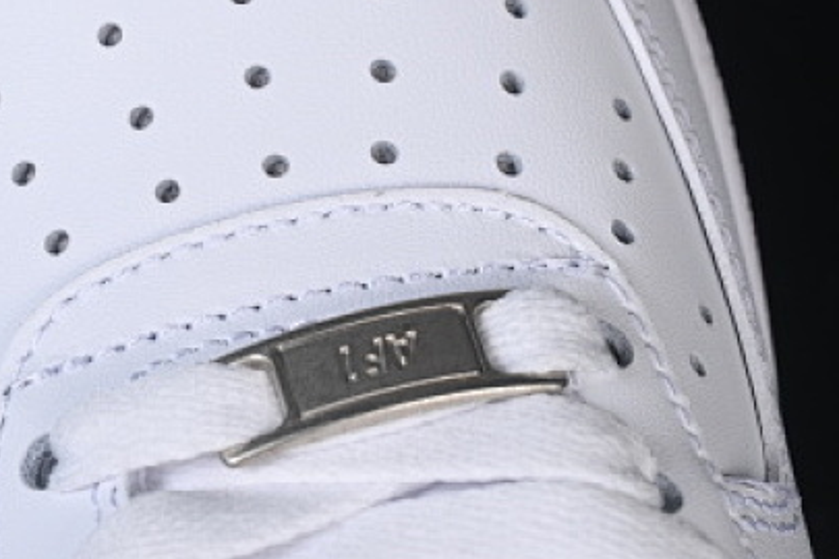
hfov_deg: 10.3
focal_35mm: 200
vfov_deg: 6.9
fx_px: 4661
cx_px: 251
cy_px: 112
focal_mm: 50
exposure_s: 1/100
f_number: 7.1
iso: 160
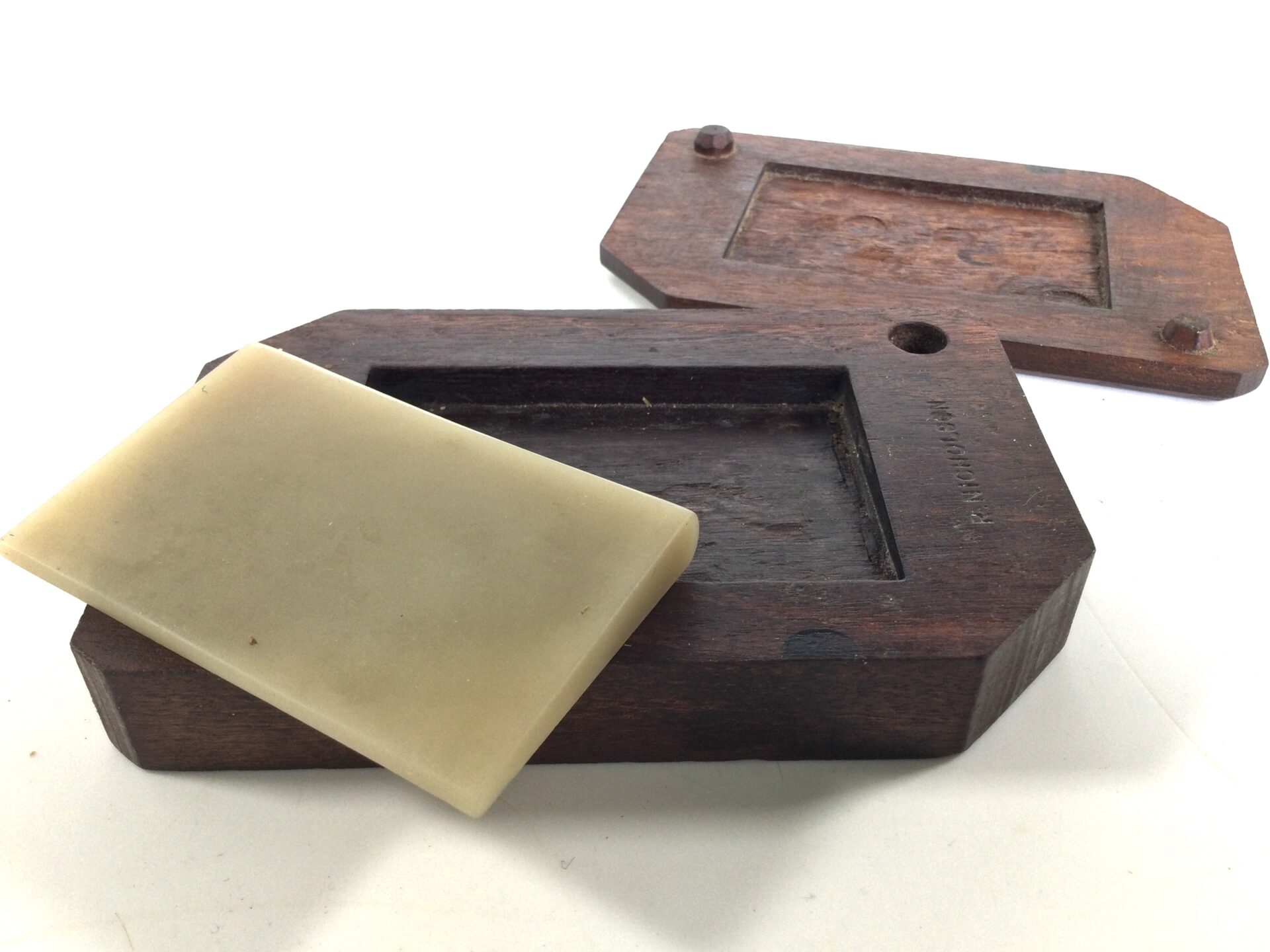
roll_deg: -0.8
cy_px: 476
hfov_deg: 58.4
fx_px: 1137
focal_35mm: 31
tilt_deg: -39.6
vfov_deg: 45.4
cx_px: 635
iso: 25
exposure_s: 1/100
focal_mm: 3.3
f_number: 2.4
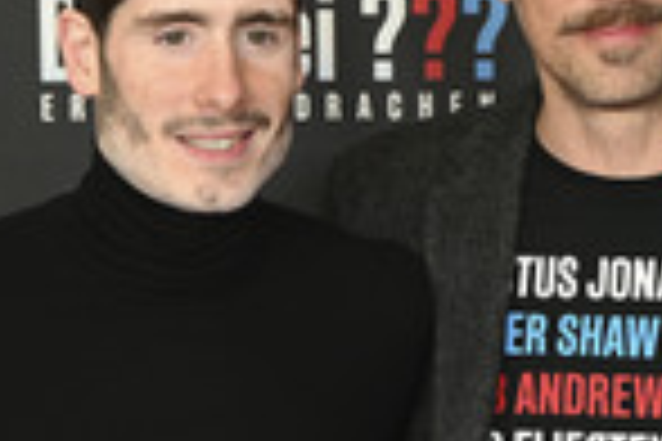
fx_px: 4854
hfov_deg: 7.8
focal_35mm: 264
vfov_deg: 5.2
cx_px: 592
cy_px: 374
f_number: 6.3
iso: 1000
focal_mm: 86
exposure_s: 1/160
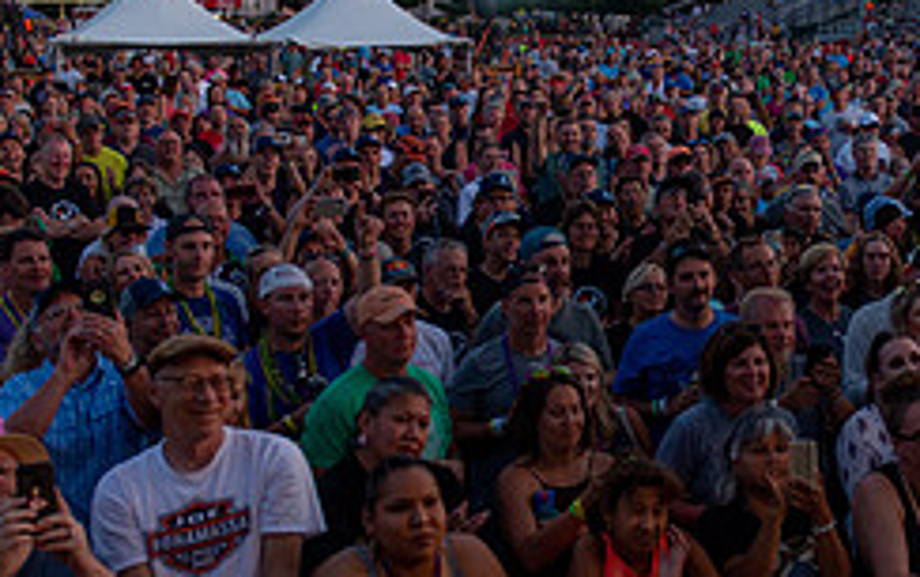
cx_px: 705
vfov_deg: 20.7
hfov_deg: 31.8
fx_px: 1581
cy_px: 255
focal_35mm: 63
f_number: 2.8
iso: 1600
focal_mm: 26
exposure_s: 1/80
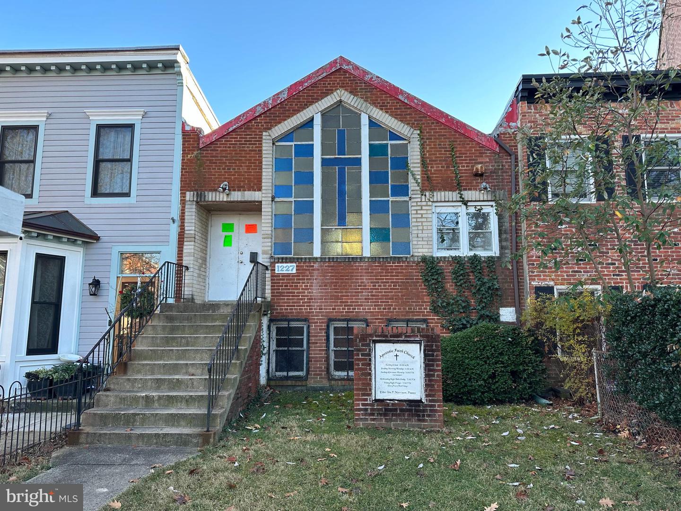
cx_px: 340
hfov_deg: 71.6
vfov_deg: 56.8
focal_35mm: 24
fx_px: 472
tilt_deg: +8.4
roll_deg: +0.2
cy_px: 256
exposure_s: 1/243
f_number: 1.78
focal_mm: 6.86
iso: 80
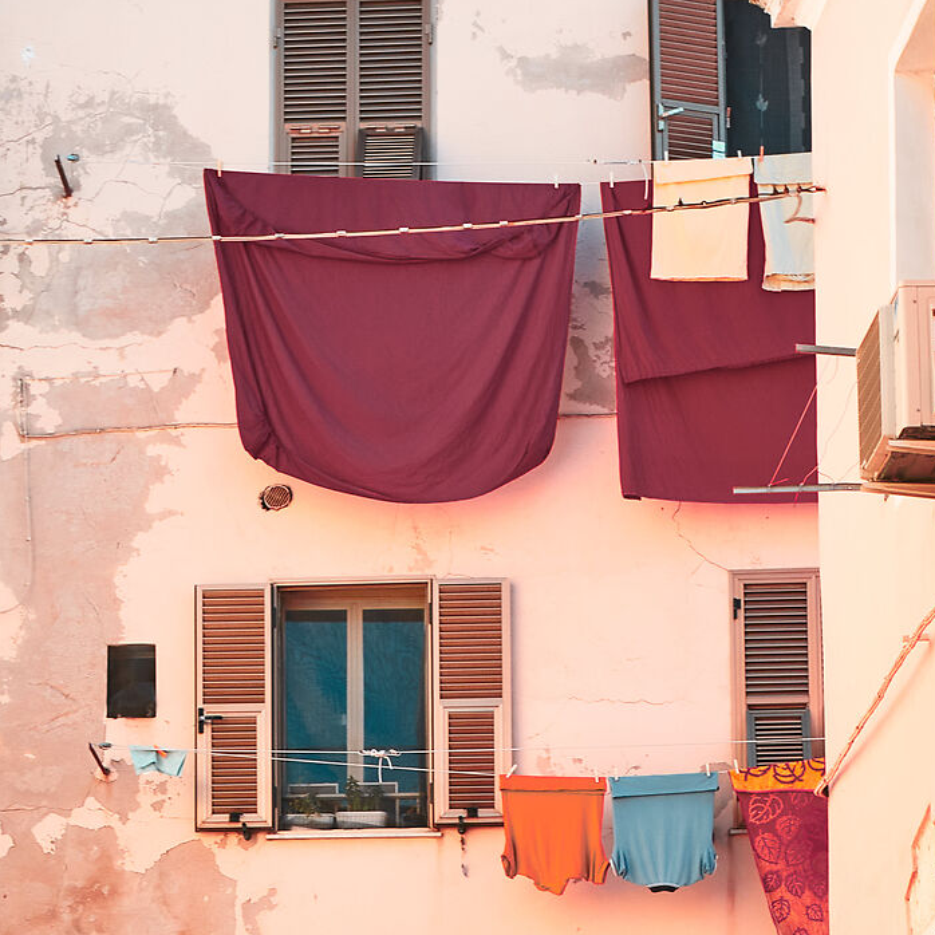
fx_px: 4462
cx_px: 267
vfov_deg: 11.6
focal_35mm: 146
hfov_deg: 11.9
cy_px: 1247
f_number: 6.4
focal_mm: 33
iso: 200
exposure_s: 1/250
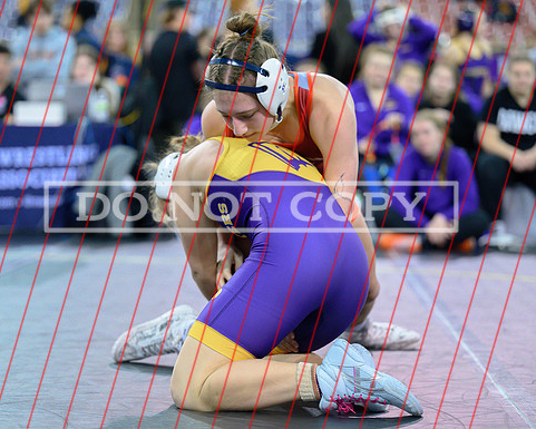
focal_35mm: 130
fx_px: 2063
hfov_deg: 14.8
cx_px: 227
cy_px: 224
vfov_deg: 11.9
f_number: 2.8
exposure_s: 1/640
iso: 2800
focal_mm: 105
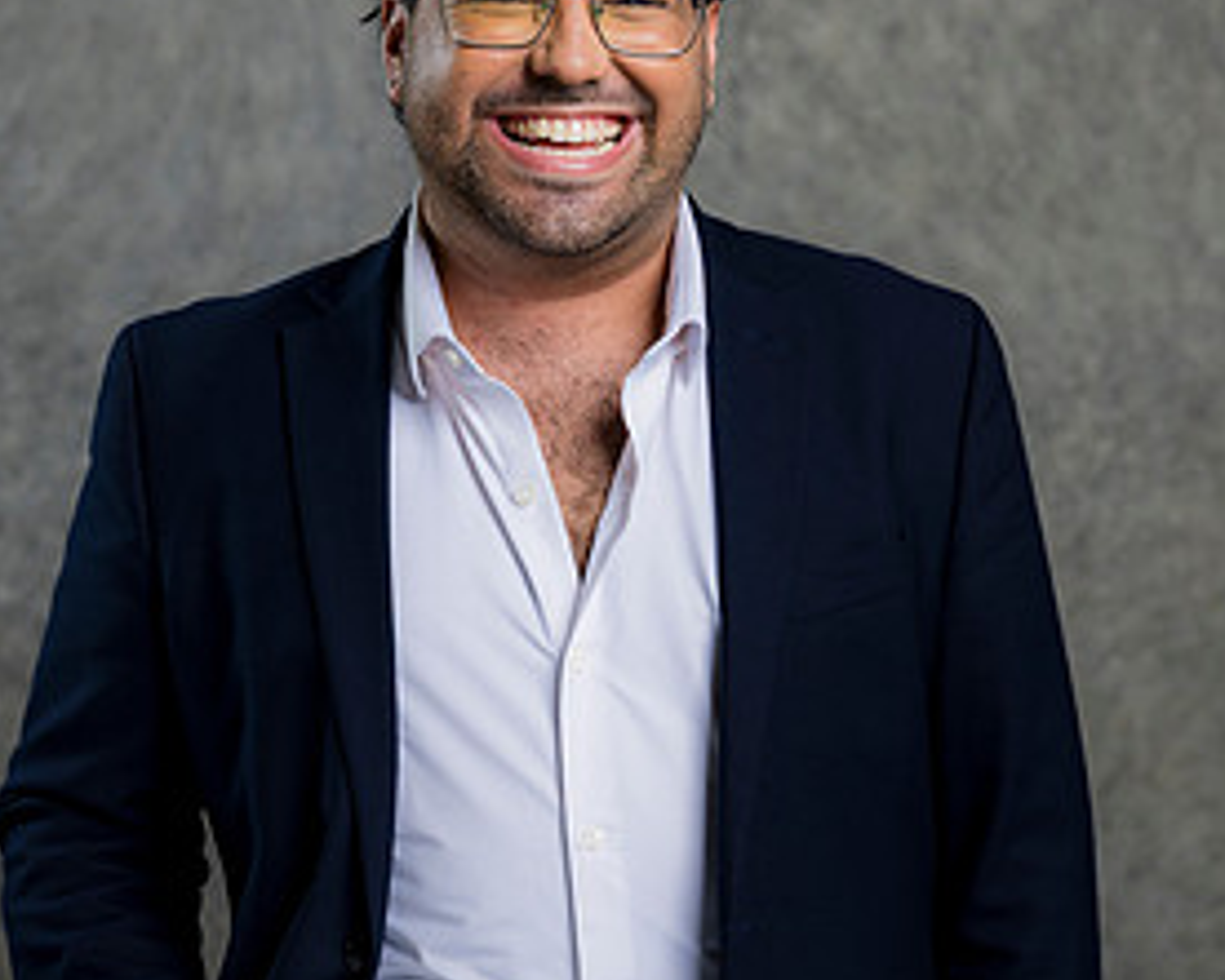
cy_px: 545
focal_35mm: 130
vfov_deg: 11.9
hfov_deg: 14.8
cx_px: 621
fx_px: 4715
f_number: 5
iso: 125
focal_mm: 85
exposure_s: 1/200
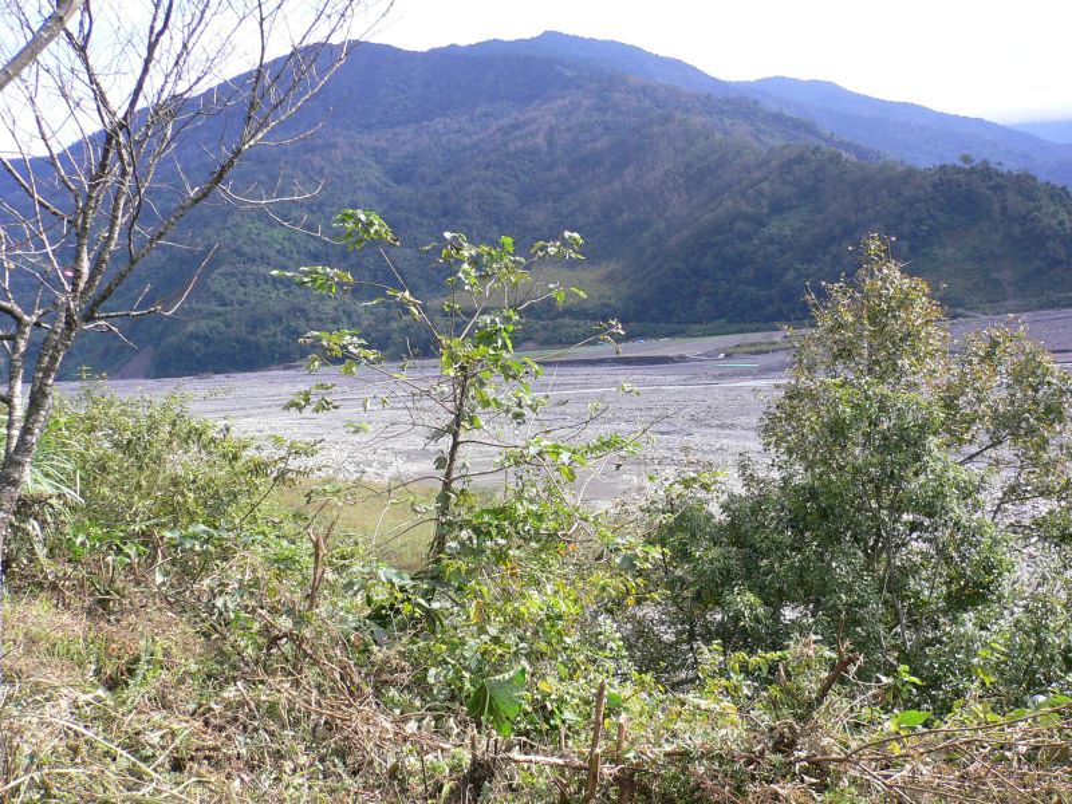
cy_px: 402
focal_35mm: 35
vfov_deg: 40.7
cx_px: 536
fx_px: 1084
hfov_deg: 52.6
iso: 80
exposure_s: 1/125
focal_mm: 5.8
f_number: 5.6
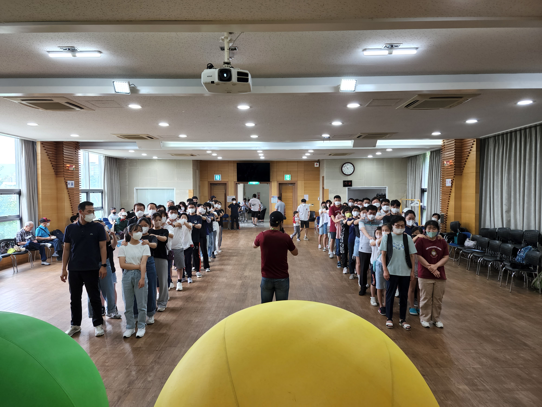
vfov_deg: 58.9
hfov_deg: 73.9
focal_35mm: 23
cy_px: 204
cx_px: 271
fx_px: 360
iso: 100
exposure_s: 1/120
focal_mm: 6.4
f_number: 1.8
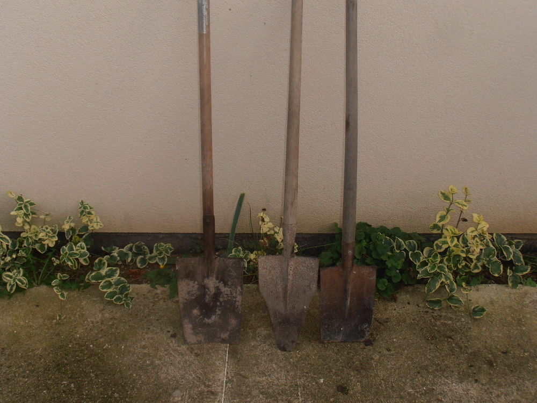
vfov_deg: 32.9
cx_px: 268
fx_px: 683
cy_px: 202
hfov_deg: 42.9
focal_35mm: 44
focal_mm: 7.87
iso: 125
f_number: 4.2
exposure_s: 1/40
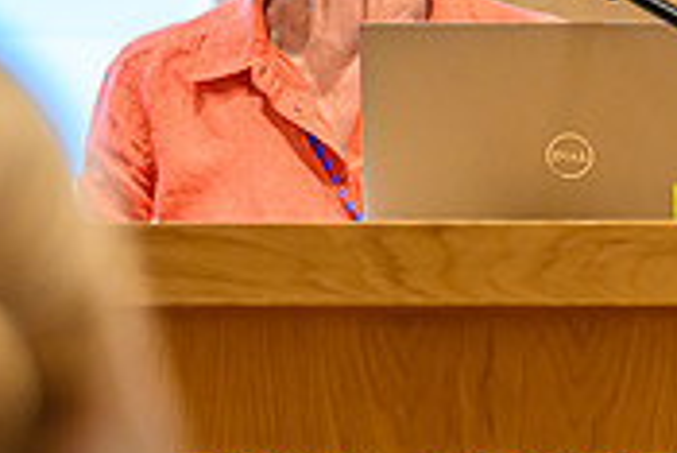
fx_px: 9410
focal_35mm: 500
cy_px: 110
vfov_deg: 2.8
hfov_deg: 4.1
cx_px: 426
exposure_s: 1/125
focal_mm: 150
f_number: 2.8
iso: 1800
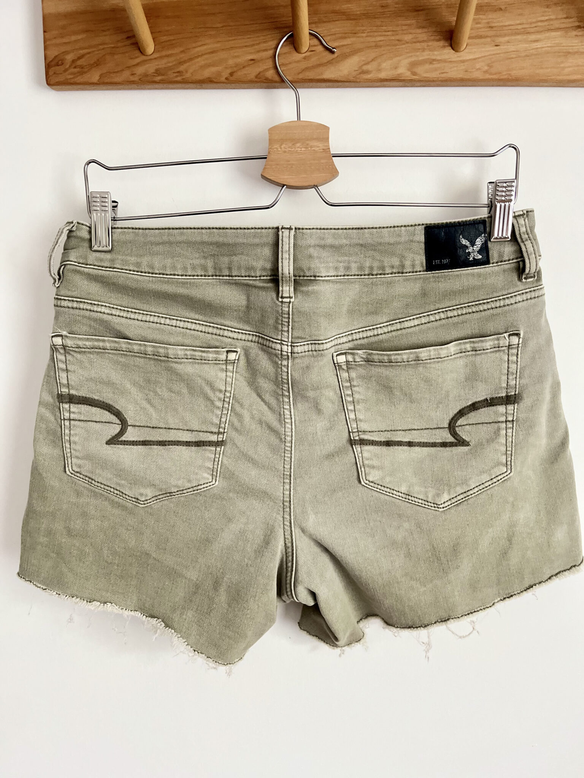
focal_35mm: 26
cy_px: 389
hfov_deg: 53.1
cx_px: 292
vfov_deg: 67.3
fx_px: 585
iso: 320
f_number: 1.6
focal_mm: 5.1
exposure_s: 1/60
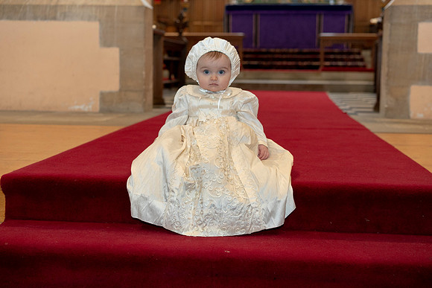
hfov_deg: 36.2
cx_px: 216
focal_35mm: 55
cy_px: 144
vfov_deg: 24.6
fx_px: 660
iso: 3200
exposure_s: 1/160
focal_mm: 55
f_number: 4
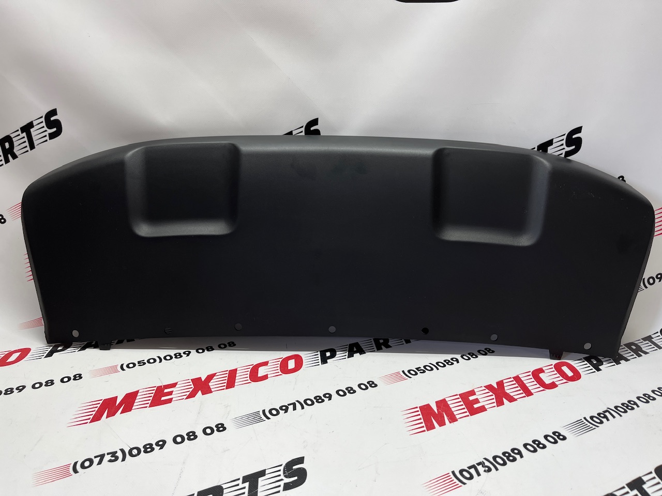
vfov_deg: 53.1
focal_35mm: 26
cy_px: 248
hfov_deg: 67.3
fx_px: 497
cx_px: 331
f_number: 1.6
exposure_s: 1/100
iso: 50
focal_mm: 5.1
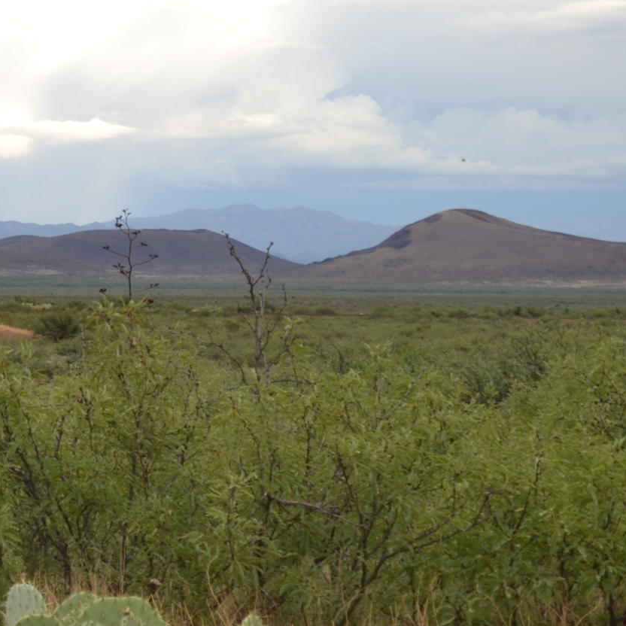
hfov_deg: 11.6
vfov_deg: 11.9
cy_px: 253
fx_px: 3008
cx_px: -187
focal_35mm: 147
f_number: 4.5
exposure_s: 1/200
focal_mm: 32
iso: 100
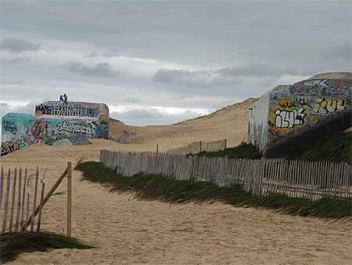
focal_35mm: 93
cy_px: 132
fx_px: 946
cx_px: 176
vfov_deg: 15.9
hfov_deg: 21.1
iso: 64
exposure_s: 1/147
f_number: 5.6
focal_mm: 16.4
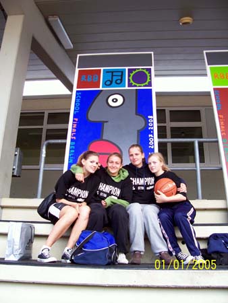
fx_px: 298
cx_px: 114
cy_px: 152
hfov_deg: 41.8
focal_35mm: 34
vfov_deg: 53.9
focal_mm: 5.6
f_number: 2.7
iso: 80
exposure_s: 1/160
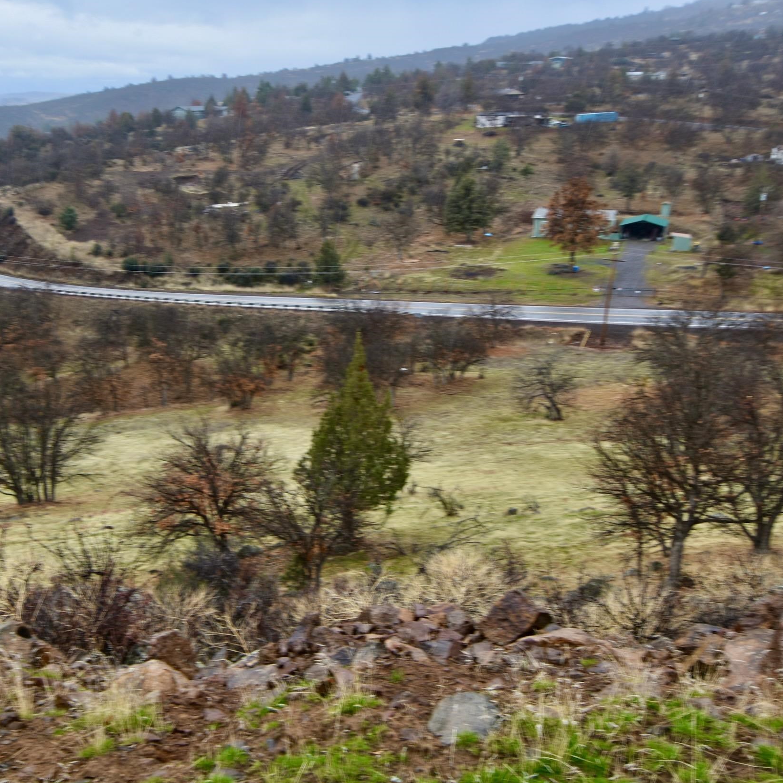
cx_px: 306
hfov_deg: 46.9
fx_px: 896
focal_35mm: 35
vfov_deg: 47.2
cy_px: 394
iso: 160
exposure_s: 1/60
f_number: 8
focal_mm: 18
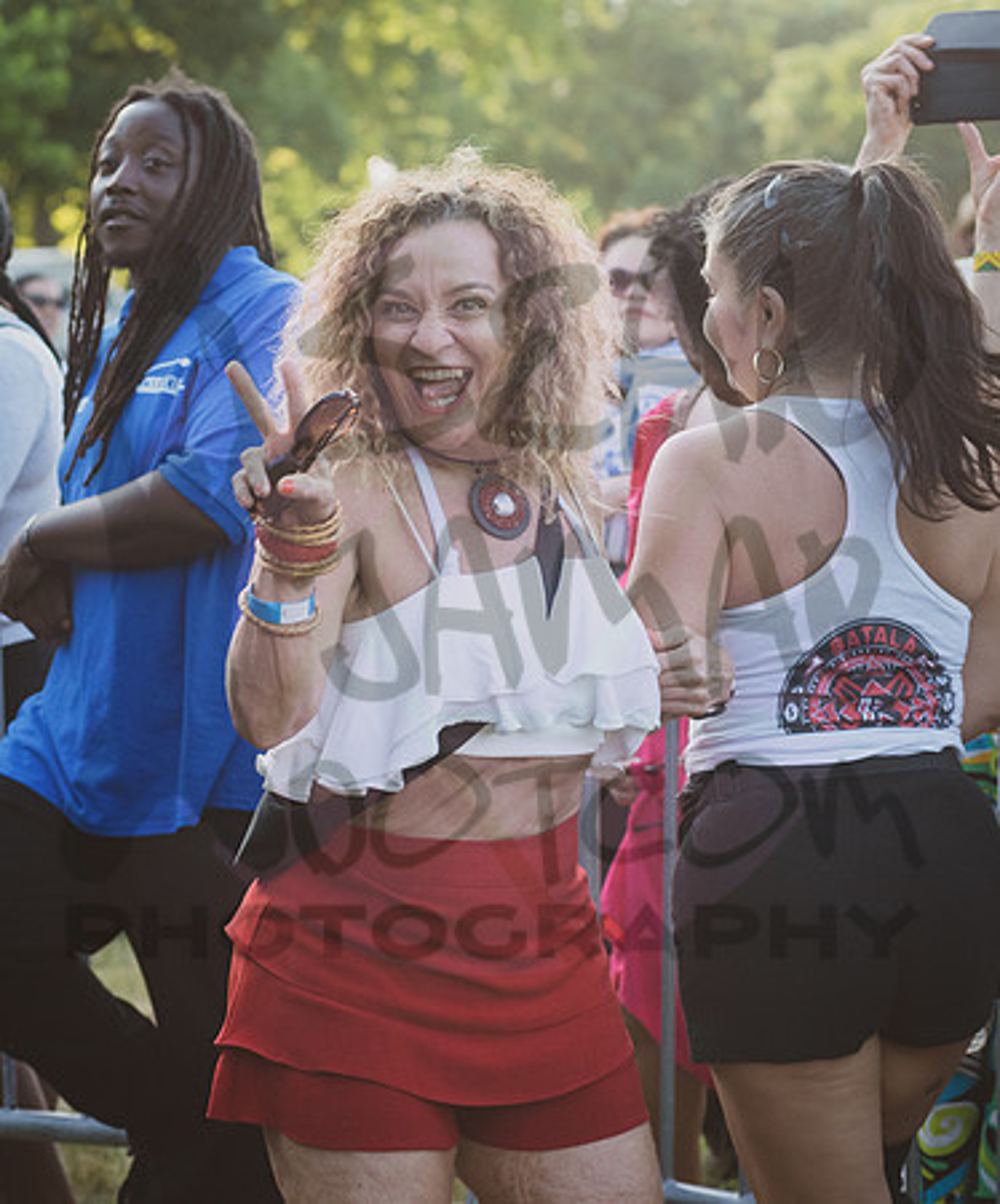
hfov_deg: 13.4
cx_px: 471
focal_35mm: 118
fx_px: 4268
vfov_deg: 16.0
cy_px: 564
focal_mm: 80
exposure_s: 1/800
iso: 1000
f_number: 4
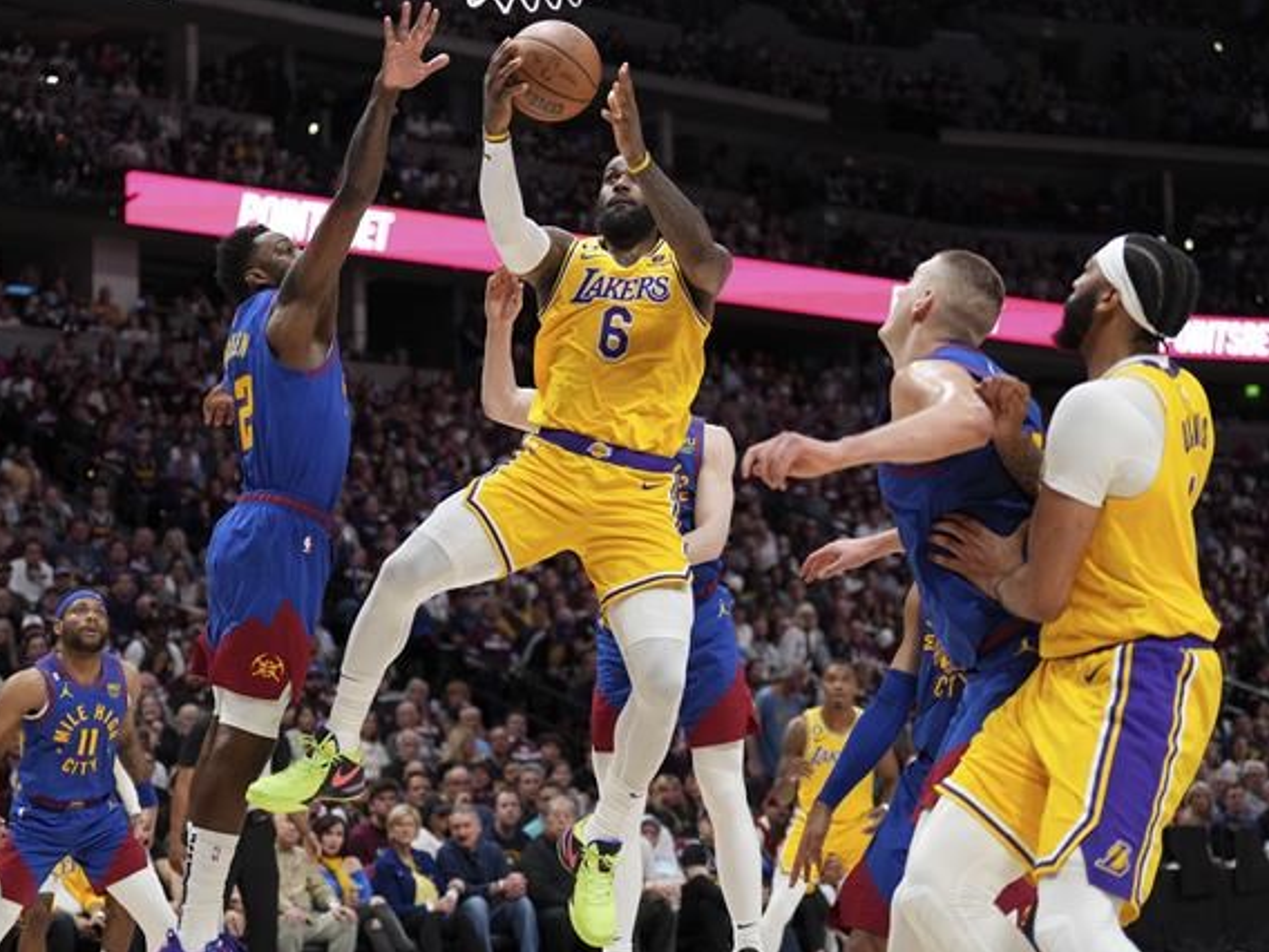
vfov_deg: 19.1
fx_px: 2823
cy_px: 475
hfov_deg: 25.3
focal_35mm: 77
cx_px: 567
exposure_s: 1/1600
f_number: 2.8
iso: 2500
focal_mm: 70
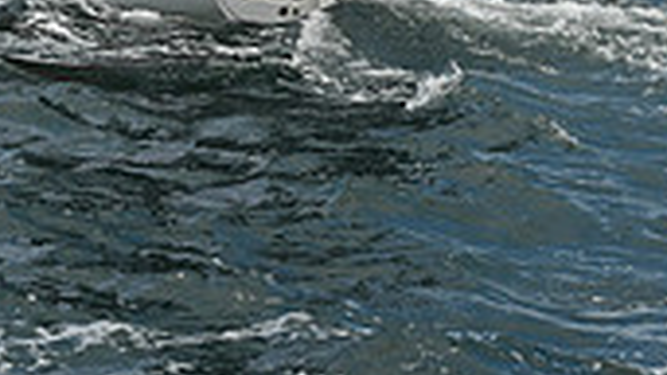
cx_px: 14
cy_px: -750
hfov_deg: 8.6
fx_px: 4402
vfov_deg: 4.7
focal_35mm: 249
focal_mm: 70
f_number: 9
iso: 320
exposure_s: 1/1000
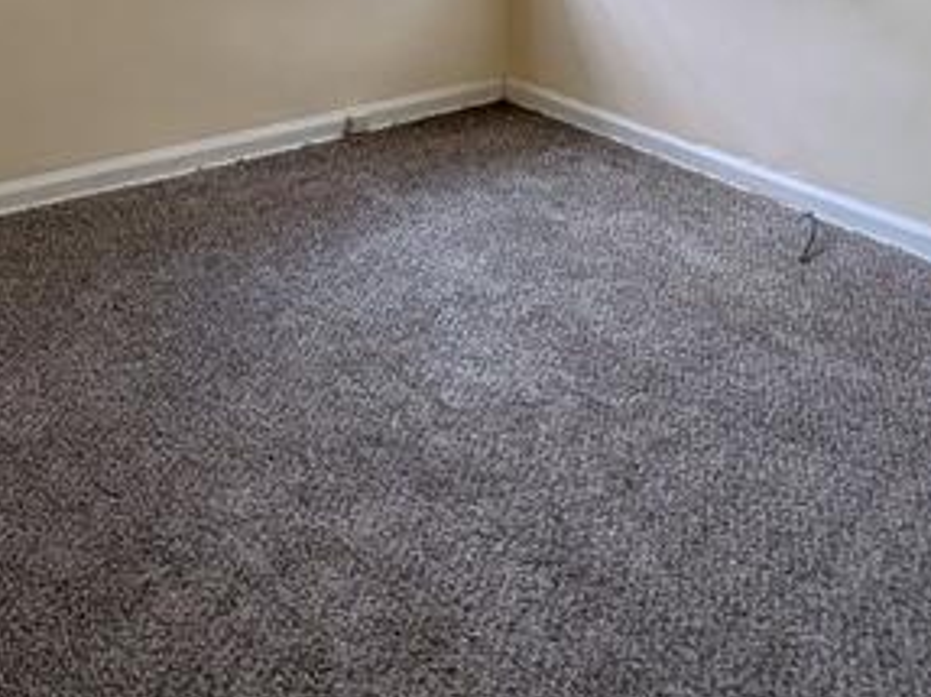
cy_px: -162
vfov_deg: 25.7
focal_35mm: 50
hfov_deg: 35.9
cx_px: 97
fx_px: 1344
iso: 77
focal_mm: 1.85
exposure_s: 1/120
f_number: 2.2
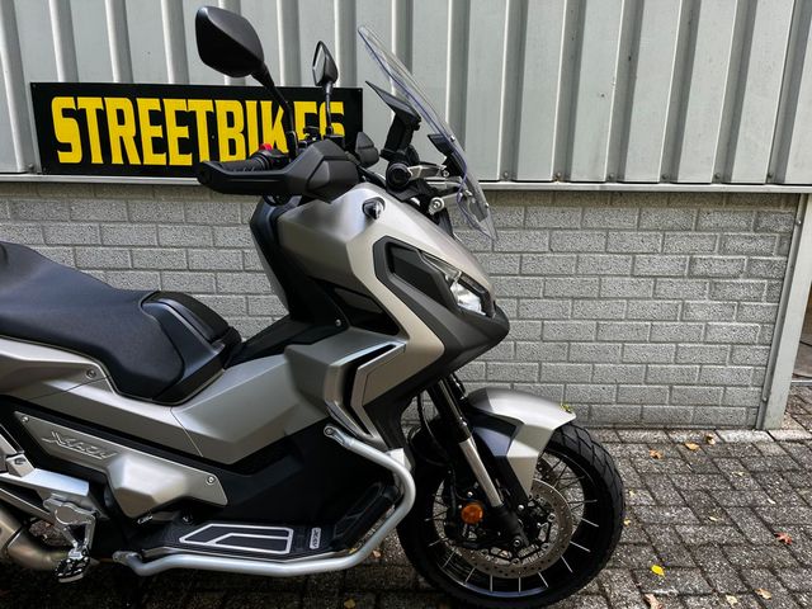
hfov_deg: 67.3
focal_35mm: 26
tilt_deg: -16.8
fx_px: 610
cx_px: 406
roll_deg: -0.6
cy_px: 304
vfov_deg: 53.1
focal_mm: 5.1
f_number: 1.6
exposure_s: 1/153
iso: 40
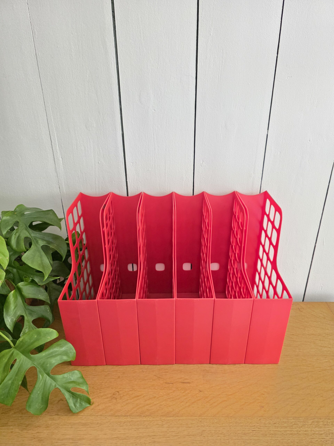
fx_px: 296
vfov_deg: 73.9
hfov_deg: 58.9
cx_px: 167
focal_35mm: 23
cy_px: 223
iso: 2000
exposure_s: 1/50
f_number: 1.7
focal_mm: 6.3
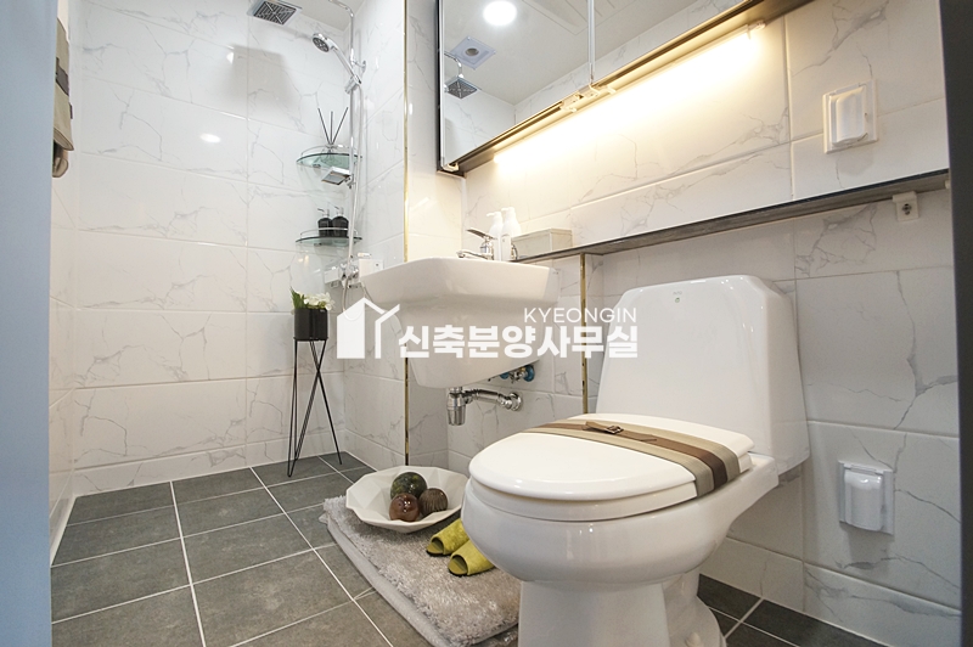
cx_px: 486
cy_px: 324
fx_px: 405
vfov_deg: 77.2
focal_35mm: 15
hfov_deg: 100.4
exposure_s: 1/15
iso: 800
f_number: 9
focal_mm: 10
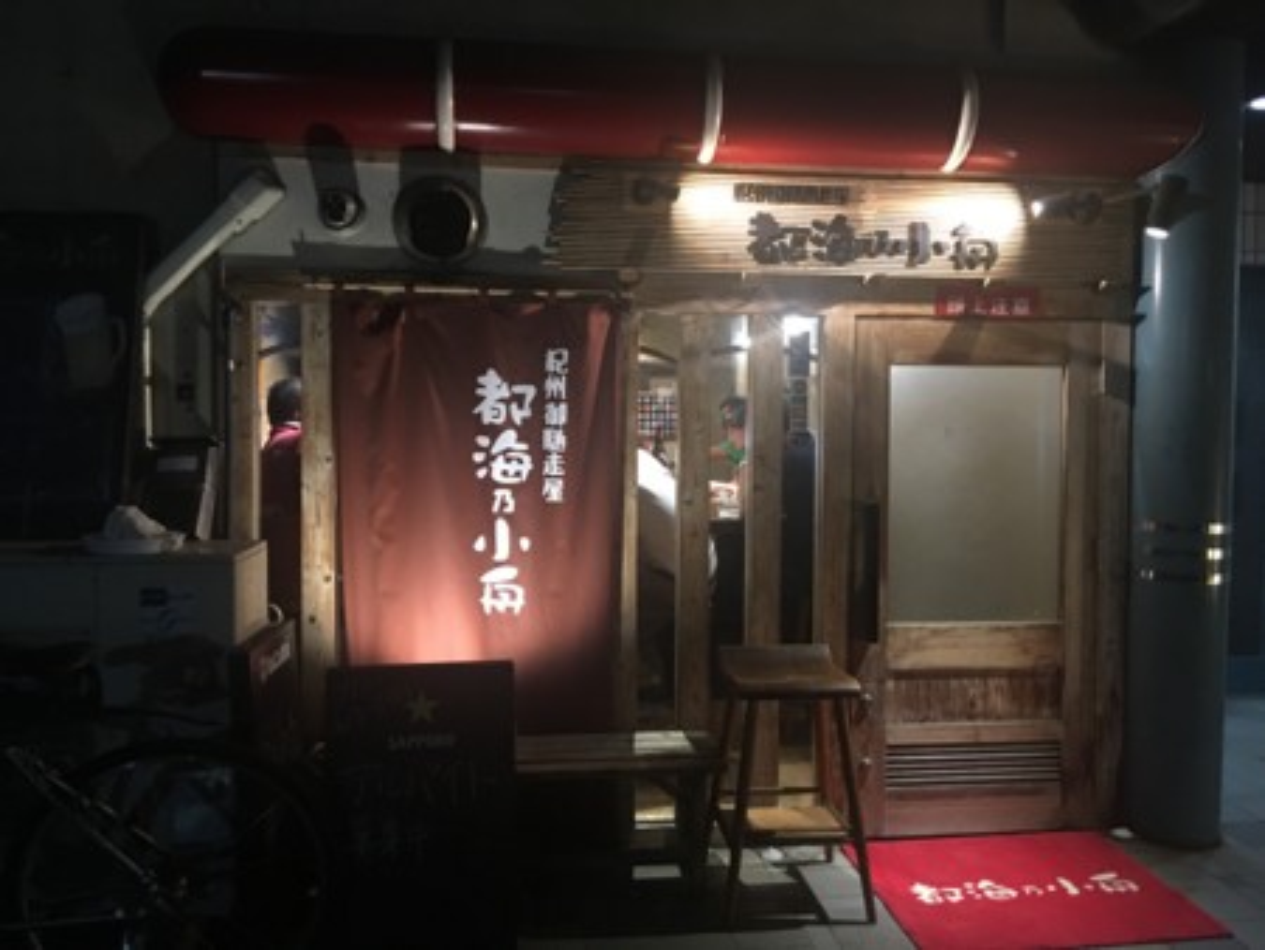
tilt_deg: -1.0
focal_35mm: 29
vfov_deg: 48.3
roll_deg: -0.7
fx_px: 1060
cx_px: 632
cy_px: 475
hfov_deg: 61.6
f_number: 2.2
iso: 64
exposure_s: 1/4
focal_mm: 4.15
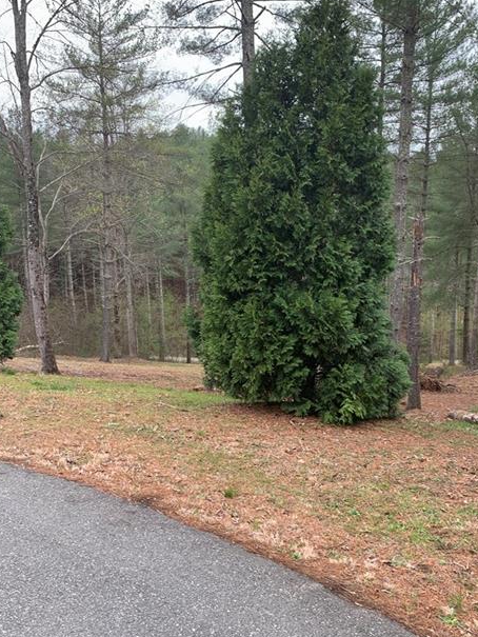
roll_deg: +0.4
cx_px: 272
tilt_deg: -11.3
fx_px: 607
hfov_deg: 42.9
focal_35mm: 33
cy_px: 346
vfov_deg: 55.3
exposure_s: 1/122
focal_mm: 4.25
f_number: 1.8
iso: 25
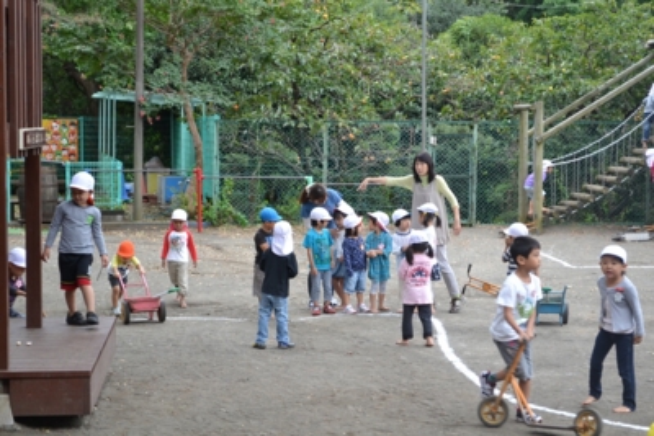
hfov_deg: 24.6
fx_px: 1499
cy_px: 218
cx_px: 327
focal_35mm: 82
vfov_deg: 16.6
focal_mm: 55
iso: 400
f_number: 5.6
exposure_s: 1/60
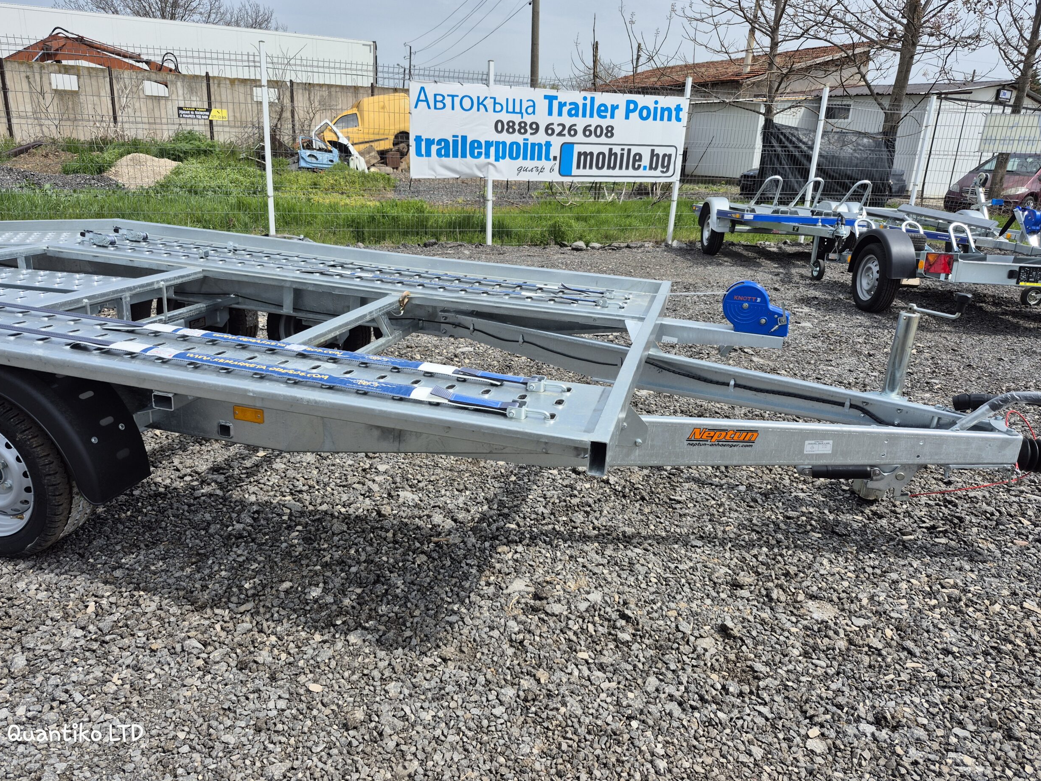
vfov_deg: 56.8
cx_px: 499
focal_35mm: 24
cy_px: 388
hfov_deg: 71.6
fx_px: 722
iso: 25
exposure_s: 1/1772
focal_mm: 5.4
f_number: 1.8
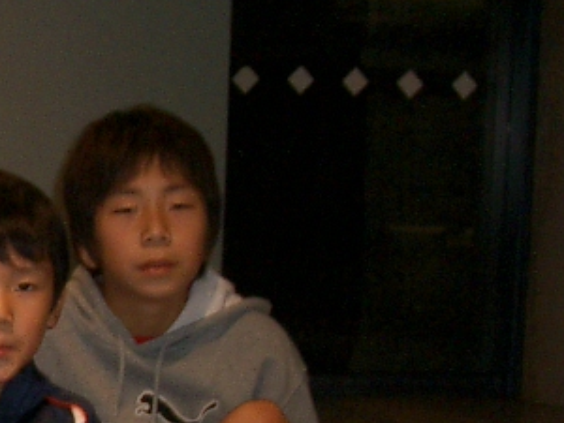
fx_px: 2281
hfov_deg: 13.1
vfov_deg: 10.4
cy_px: 487
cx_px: -352
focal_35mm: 140
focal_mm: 6.8
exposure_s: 1/40
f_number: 2.8
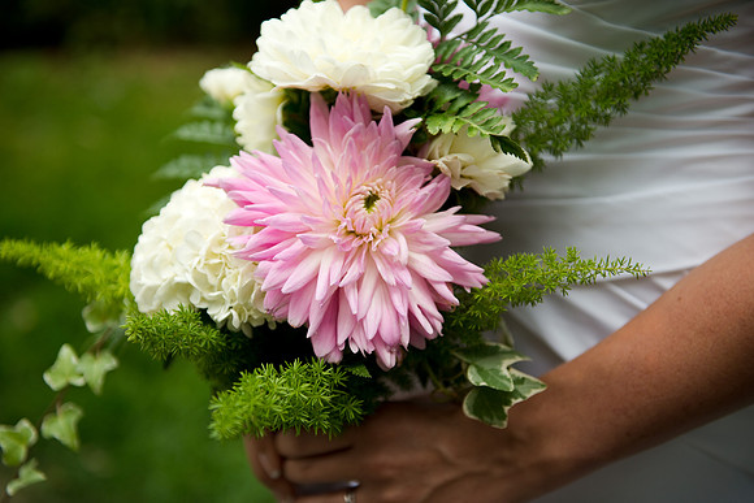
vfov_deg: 23.4
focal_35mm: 58
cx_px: 377
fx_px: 1215
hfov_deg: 34.5
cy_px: 252
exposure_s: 1/1250
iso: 200
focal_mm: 58
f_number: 2.8
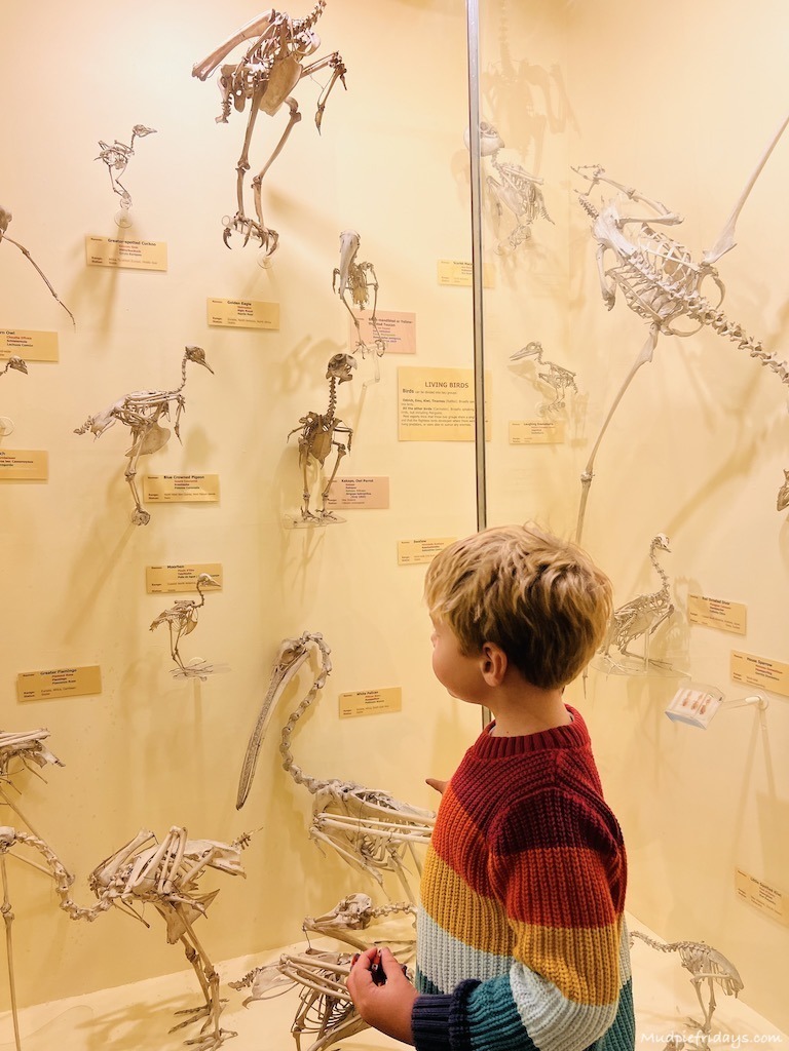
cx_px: 394
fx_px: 790
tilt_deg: -3.6
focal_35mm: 26
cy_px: 526
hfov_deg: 53.1
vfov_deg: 67.3
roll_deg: +1.5
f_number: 1.5
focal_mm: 5.7
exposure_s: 1/100
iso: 100
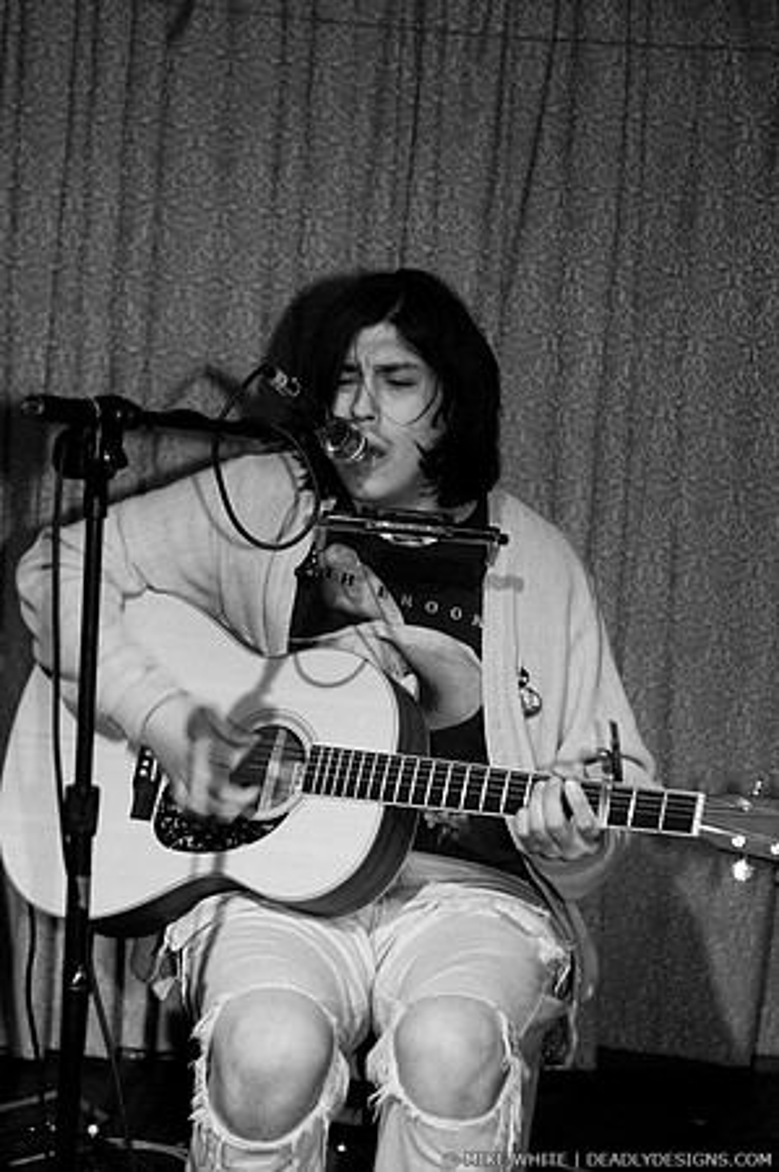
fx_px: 2342
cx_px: 390
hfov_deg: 18.9
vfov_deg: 28.1
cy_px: 586
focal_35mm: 72
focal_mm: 48
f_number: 2.8
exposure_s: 1/60
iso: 800
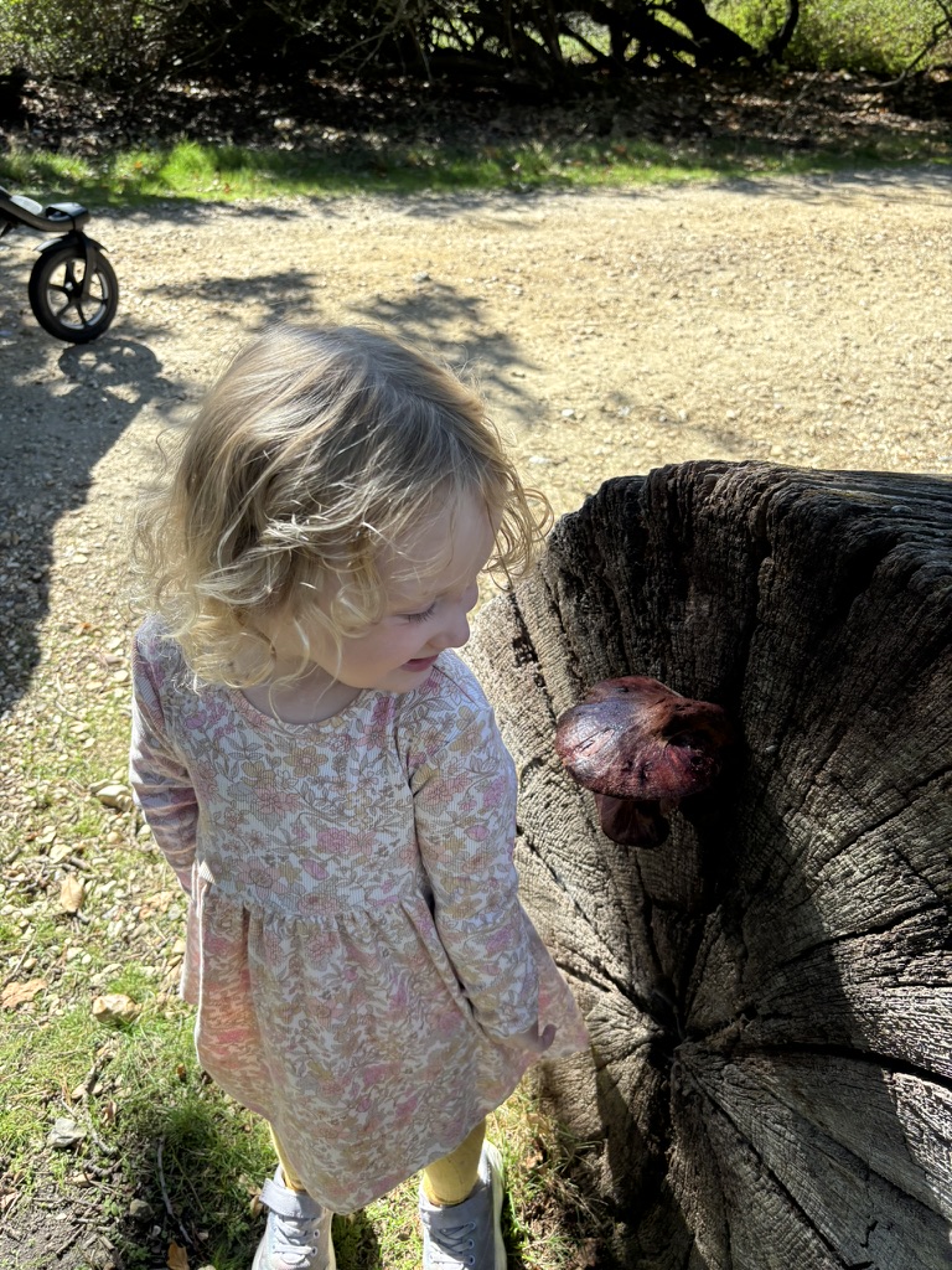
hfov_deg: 53.1
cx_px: 476
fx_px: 953
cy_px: 635
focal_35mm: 26
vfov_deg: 67.3
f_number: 1.6
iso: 50
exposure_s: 1/622
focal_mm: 5.96
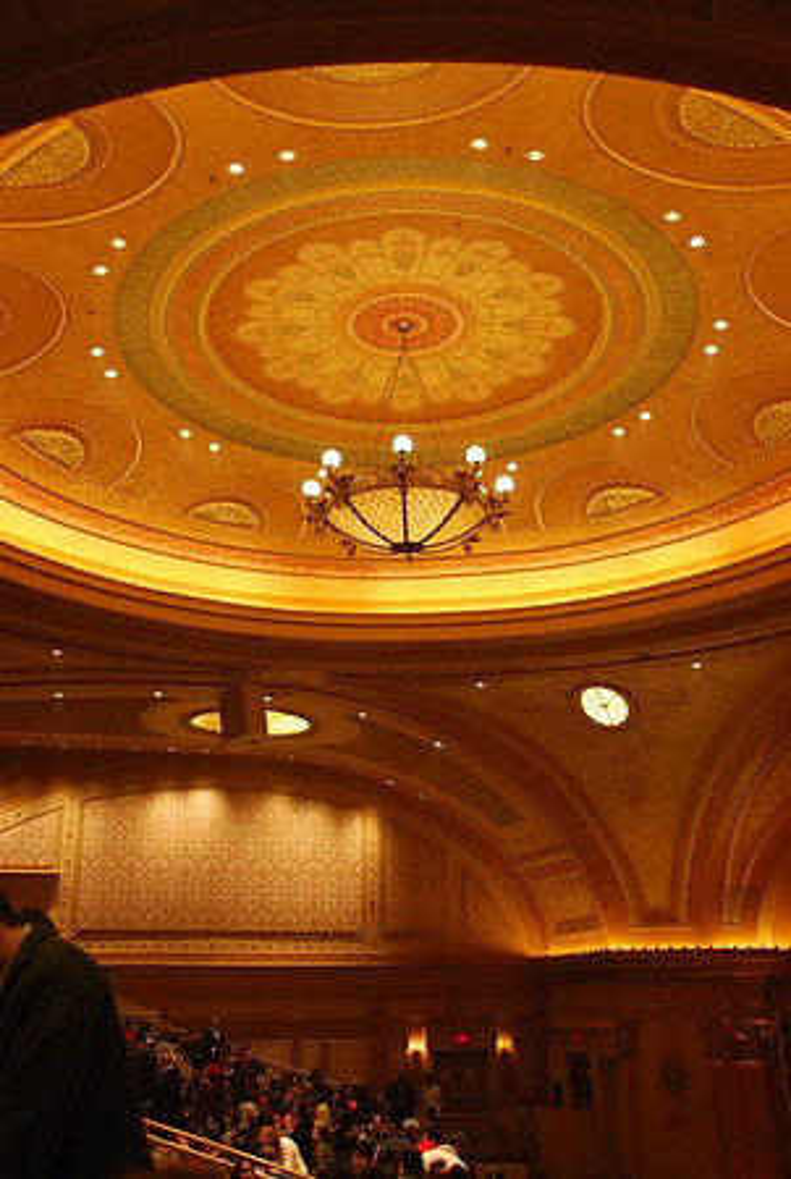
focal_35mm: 36
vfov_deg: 53.0
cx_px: 396
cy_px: 590
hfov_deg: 37.0
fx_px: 1181
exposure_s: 1/20
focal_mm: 24
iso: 400
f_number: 4
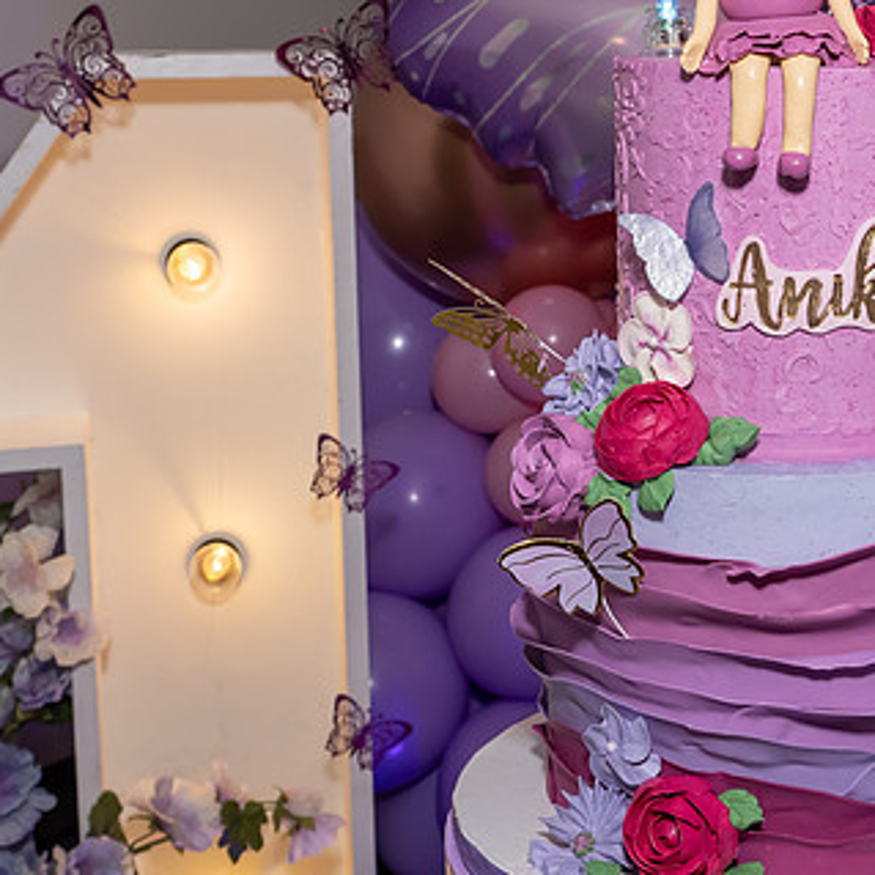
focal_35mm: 68
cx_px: 795
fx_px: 1945
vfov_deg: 25.2
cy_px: 292
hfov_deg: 24.6
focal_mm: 24
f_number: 7.1
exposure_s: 1/200
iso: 800
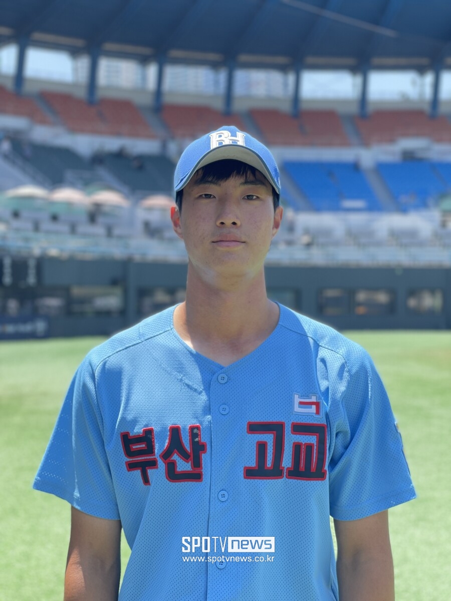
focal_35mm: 52
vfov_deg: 36.8
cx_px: 226
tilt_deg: +1.2
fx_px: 903
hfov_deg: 28.0
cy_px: 300
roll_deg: +0.1
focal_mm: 6
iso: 32
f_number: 2
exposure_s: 1/421
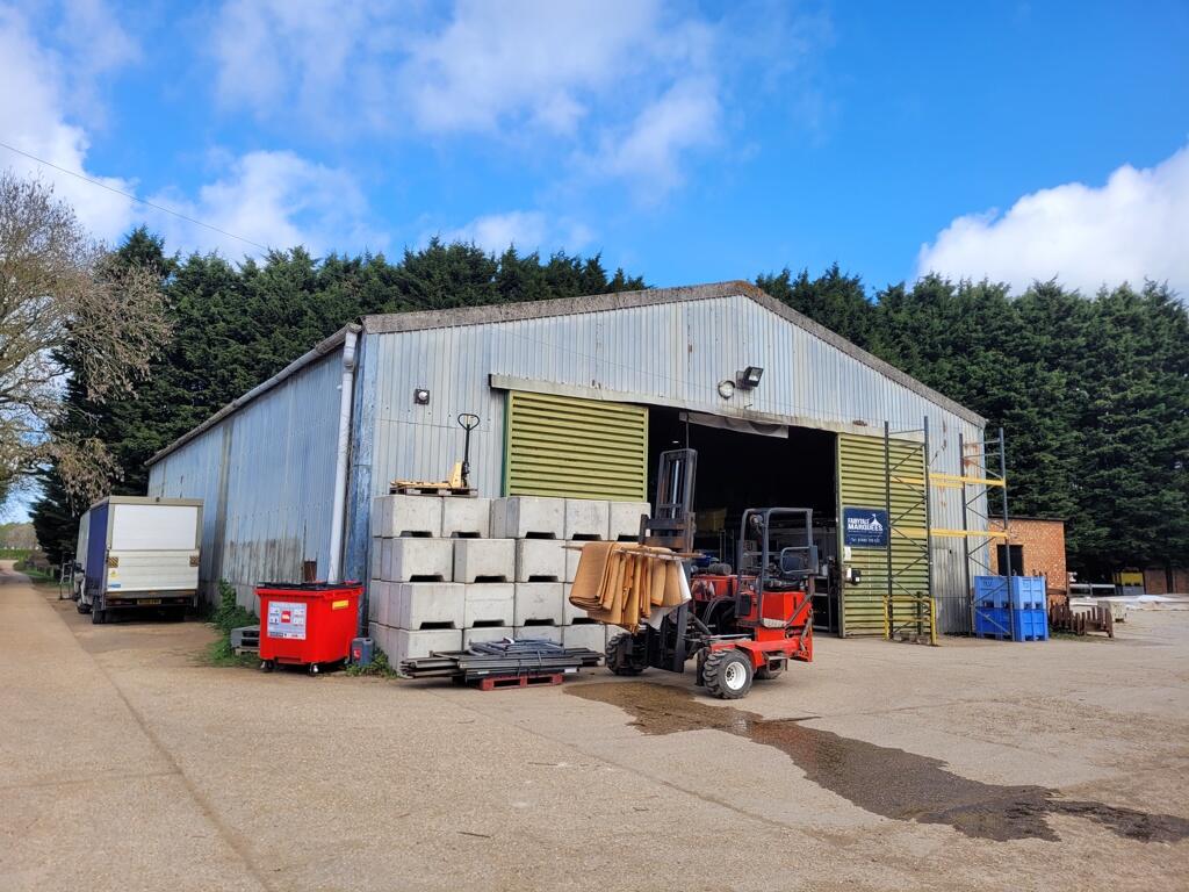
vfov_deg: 53.1
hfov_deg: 67.3
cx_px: 594
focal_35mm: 26
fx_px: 893
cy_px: 446
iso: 40
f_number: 1.8
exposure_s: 1/1339
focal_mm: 5.4
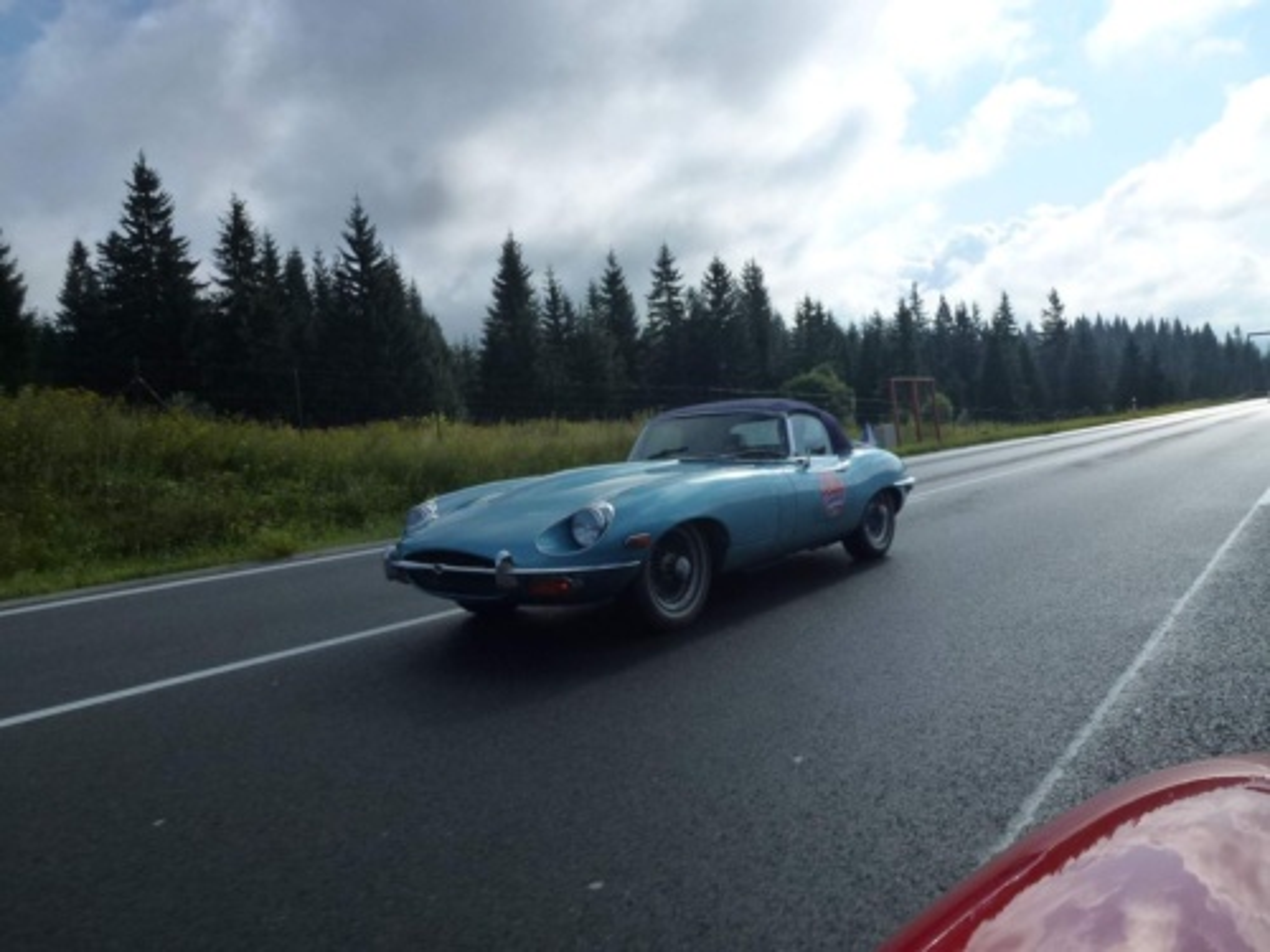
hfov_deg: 71.6
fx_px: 881
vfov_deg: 56.8
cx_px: 635
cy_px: 476
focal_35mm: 24
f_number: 4
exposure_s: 1/2000
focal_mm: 4.3
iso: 160
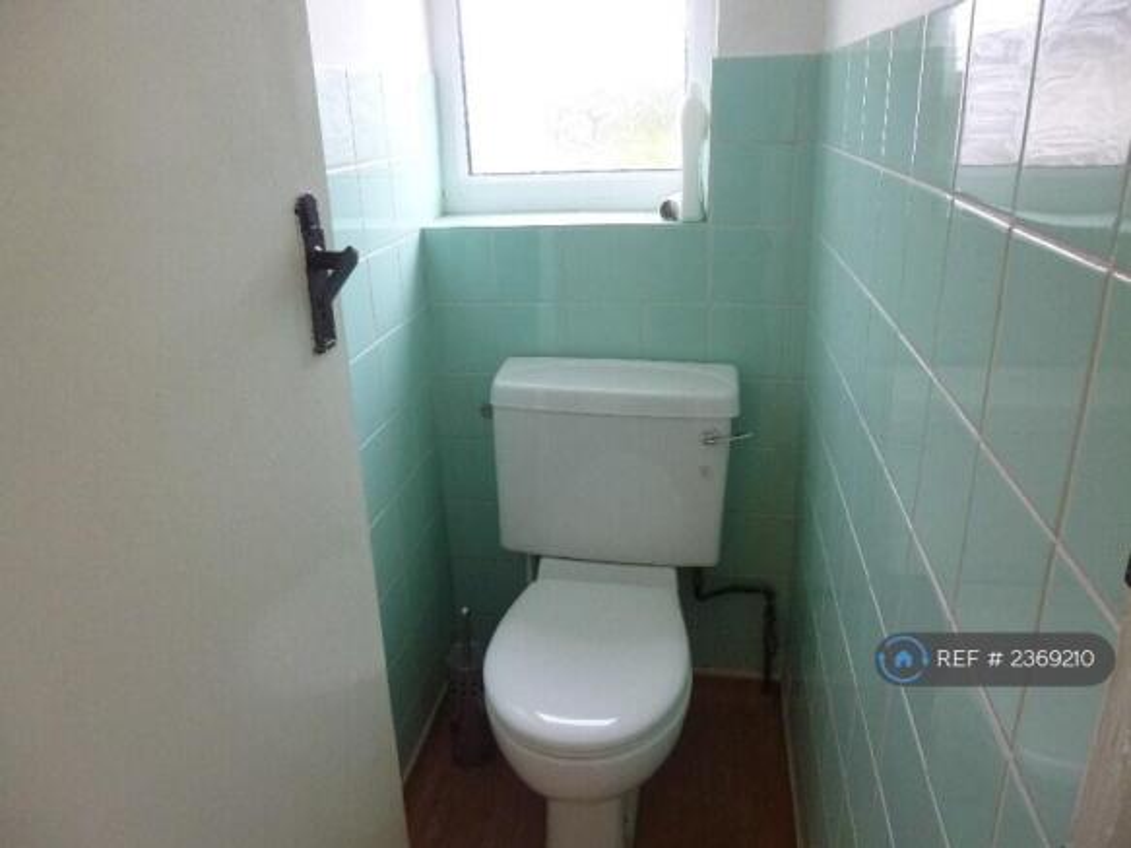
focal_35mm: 25
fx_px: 817
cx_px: 566
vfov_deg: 54.9
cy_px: 424
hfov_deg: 69.4
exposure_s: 1/60
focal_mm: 4.5
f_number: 3.1
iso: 250
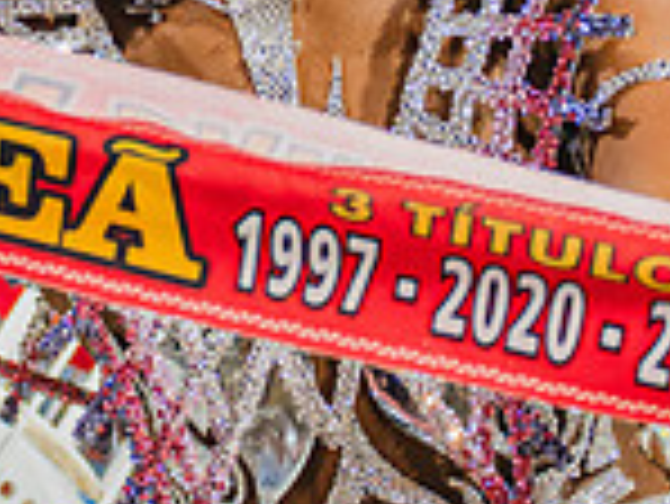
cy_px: -72
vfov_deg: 5.7
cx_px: 67
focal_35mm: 262
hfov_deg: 7.5
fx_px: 5075
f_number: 4.5
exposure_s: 1/160
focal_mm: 70
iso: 2500
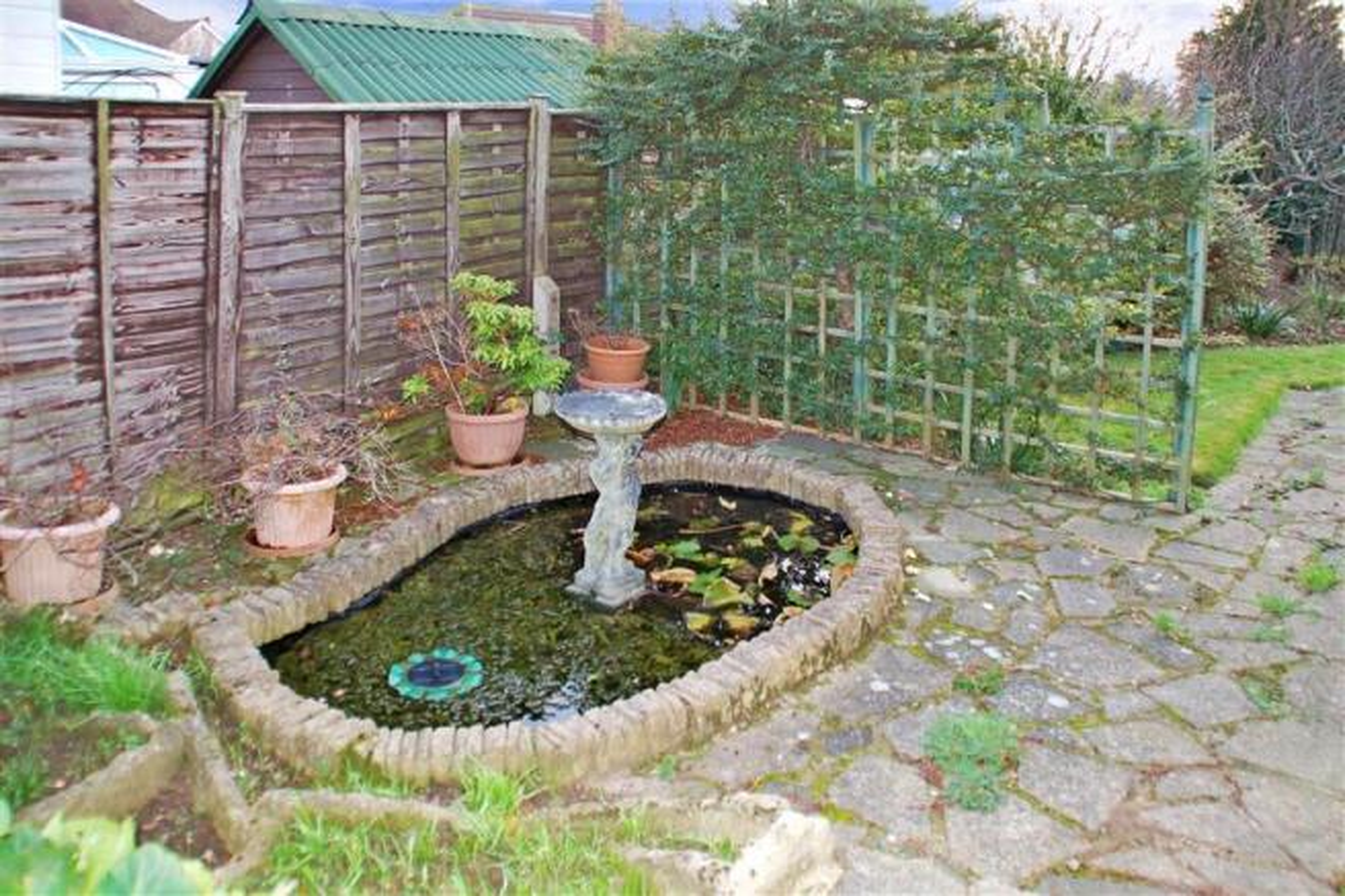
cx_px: 672
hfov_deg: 67.4
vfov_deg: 47.9
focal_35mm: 27
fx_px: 1008
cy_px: 448
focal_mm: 18
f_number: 3.5
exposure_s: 1/60
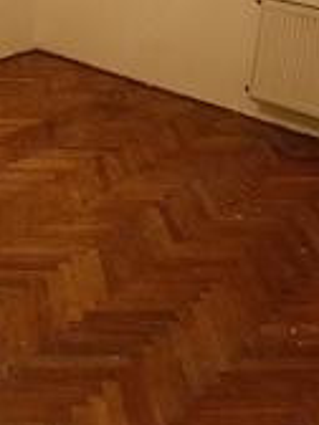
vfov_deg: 31.6
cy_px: 18
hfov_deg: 25.1
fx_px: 700
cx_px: 53
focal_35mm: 57
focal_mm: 5.59
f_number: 1.88
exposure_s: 1/50.3
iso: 640
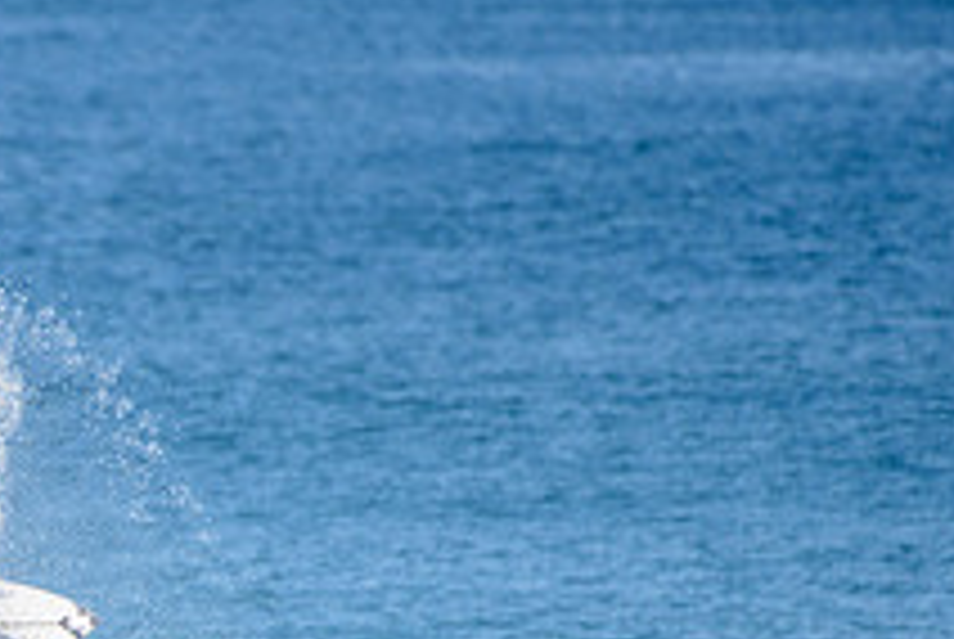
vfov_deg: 1.0
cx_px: -238
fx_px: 36275
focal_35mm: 1367
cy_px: 776
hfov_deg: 1.5
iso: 180
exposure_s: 1/1600
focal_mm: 500
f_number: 5.6
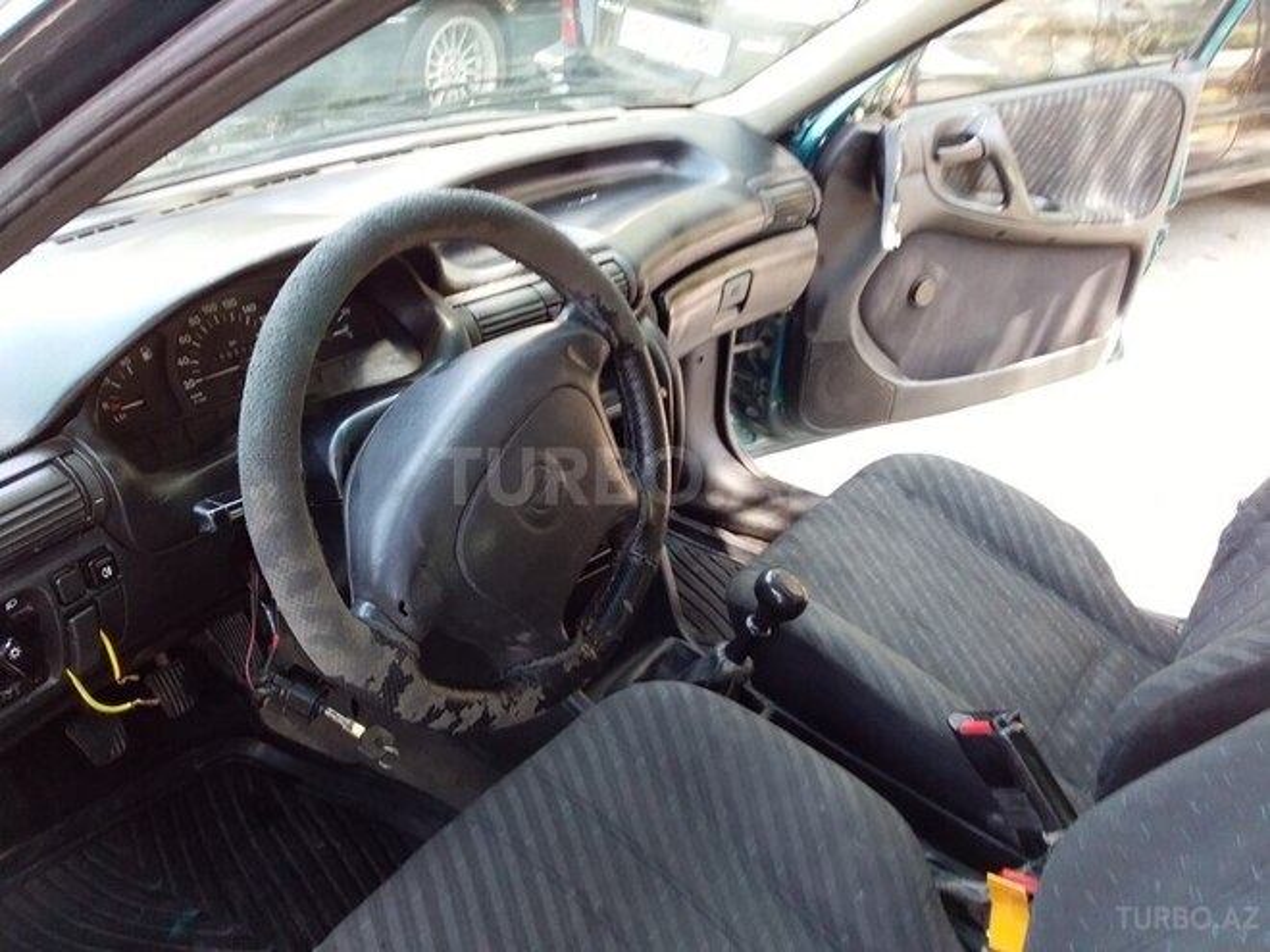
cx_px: 635
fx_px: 1137
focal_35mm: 31
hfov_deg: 58.4
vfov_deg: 45.4
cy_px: 476
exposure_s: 1/50
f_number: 2.2
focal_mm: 3.3
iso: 80
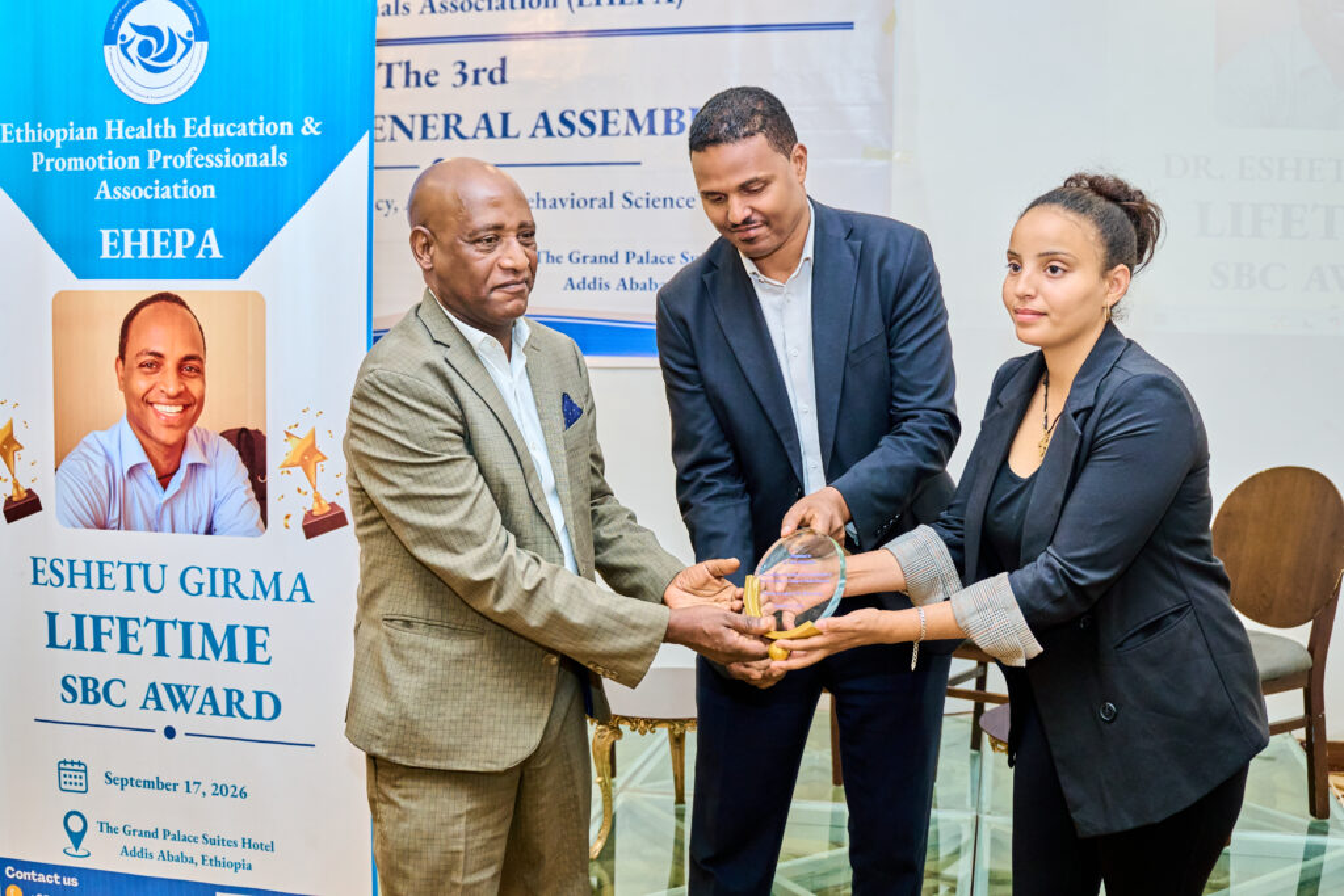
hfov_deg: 53.1
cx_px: 672
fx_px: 1344
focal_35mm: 36
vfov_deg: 36.9
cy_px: 448
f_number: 2.8
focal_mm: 24
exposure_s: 1/200
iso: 1250
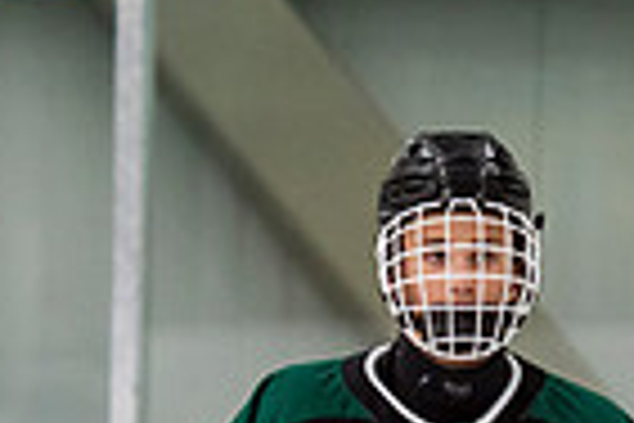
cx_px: 466
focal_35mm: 816
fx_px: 14370
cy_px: 705
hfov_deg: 2.5
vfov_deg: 1.7
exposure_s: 1/640
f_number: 3.2
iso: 2000
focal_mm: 145
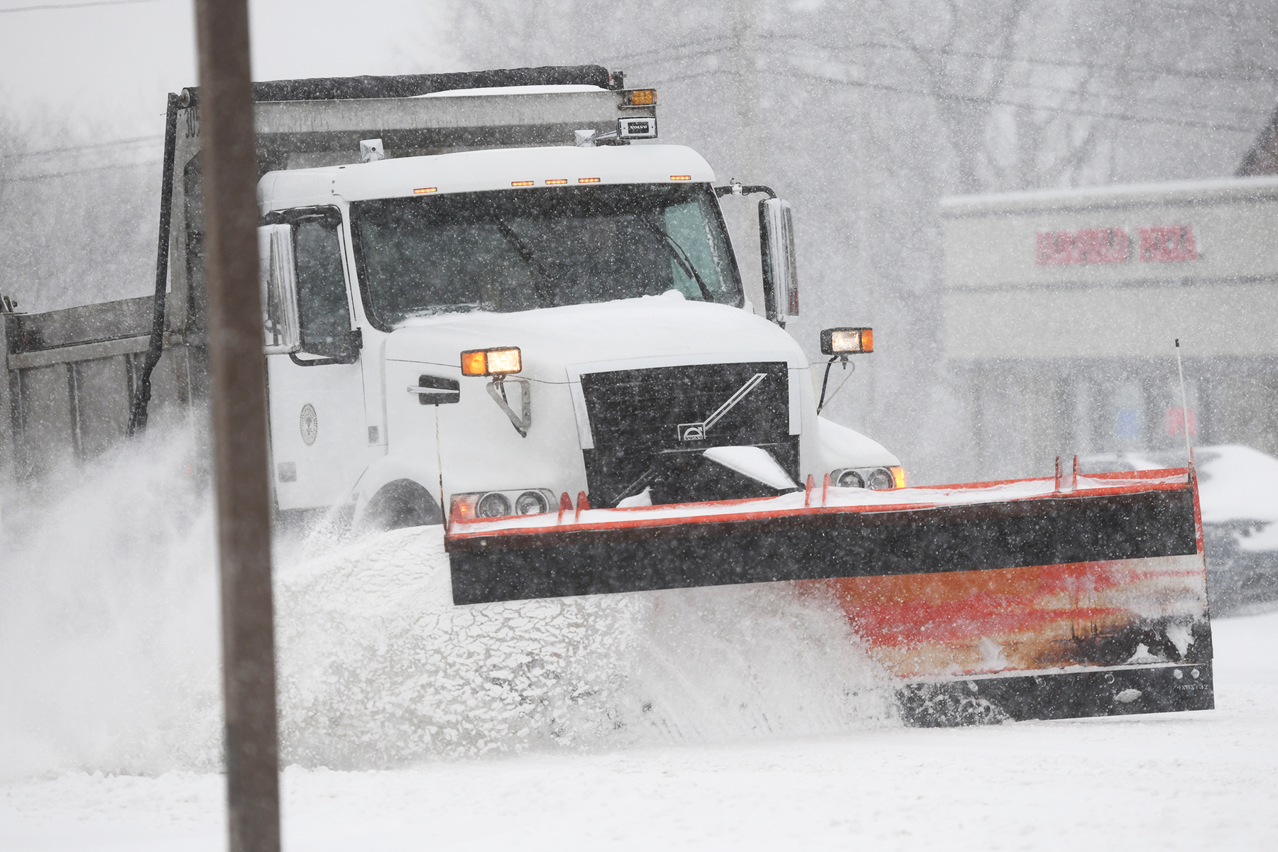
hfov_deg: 13.7
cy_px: 426
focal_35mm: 150
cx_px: 639
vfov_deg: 9.1
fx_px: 5325
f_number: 4.5
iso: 400
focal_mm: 150
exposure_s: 1/1600
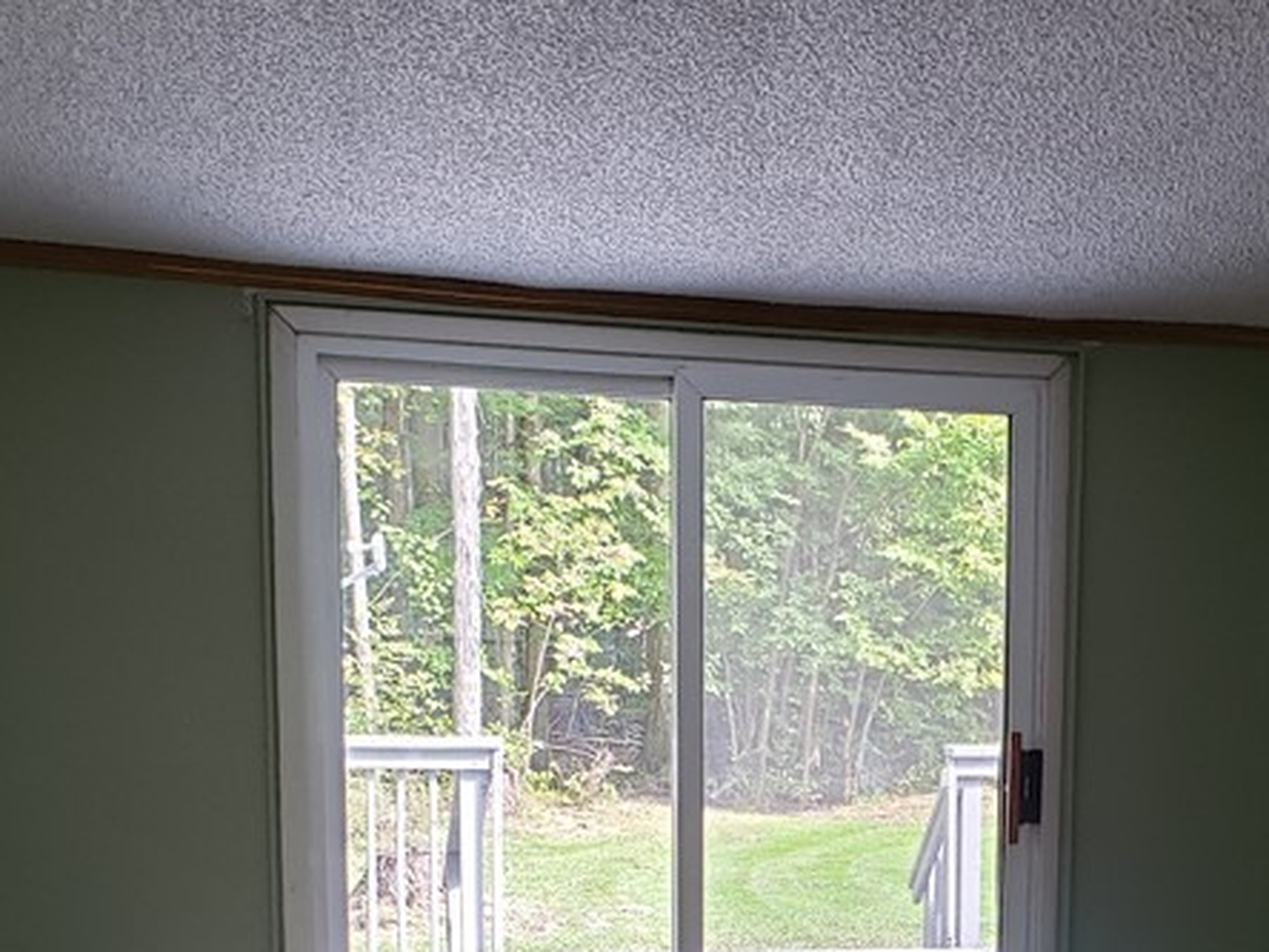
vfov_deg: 23.0
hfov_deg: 31.5
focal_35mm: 60
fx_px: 2200
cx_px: 980
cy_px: 1043
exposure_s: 1/35
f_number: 2.4
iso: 160
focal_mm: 4.3
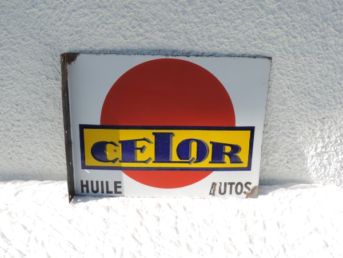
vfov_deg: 40.7
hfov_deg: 52.6
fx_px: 347
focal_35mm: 35
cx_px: 172
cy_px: 129
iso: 80
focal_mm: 6.2
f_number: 3.3
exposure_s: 1/800
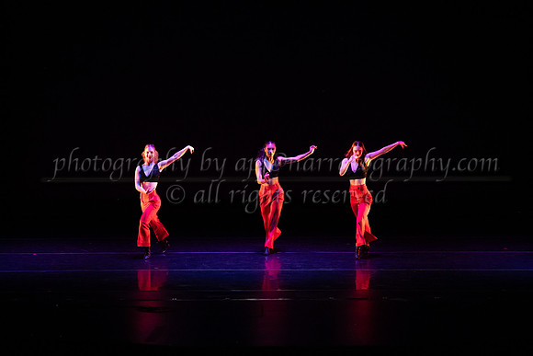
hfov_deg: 16.4
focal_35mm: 125
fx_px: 1851
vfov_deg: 11.0
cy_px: 178
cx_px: 266
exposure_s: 1/400
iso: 3200
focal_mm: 125
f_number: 3.5
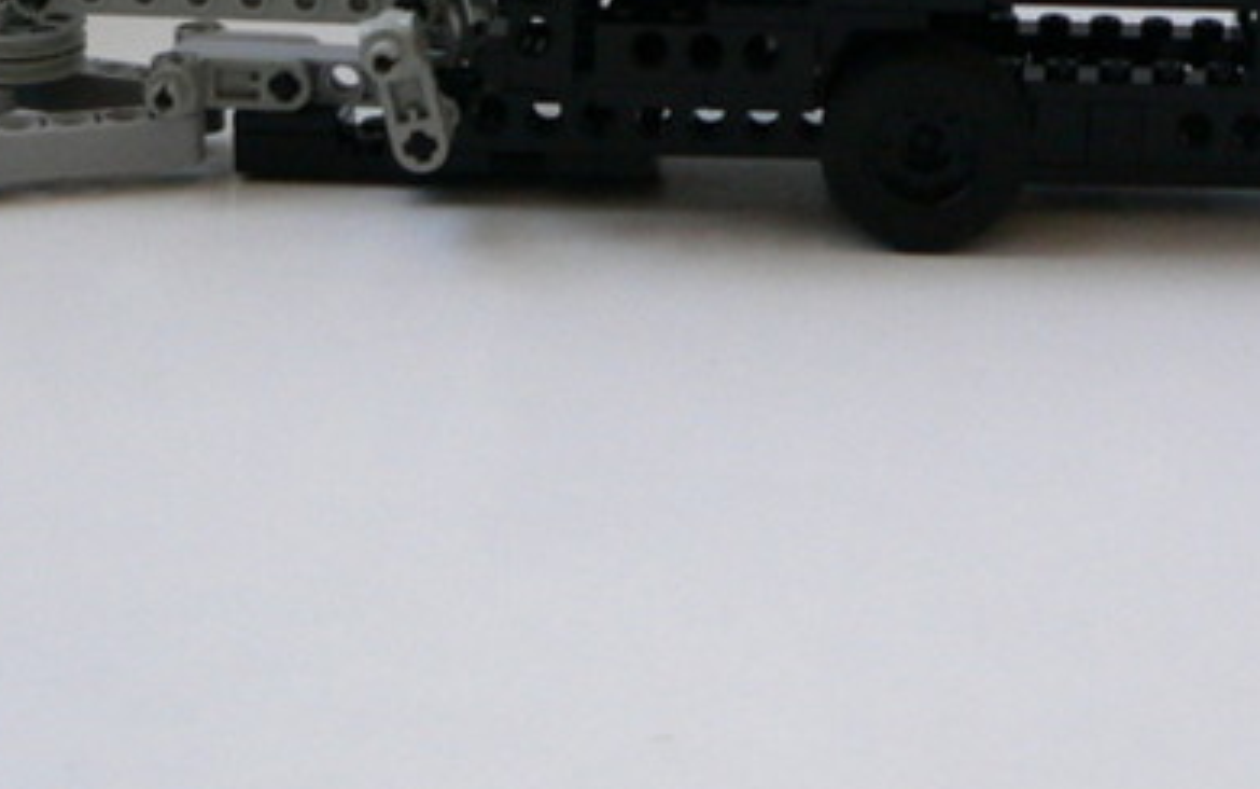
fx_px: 3023
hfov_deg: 22.8
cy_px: 66
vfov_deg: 14.7
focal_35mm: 88
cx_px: 1199
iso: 200
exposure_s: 1/60
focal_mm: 6
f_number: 2.8
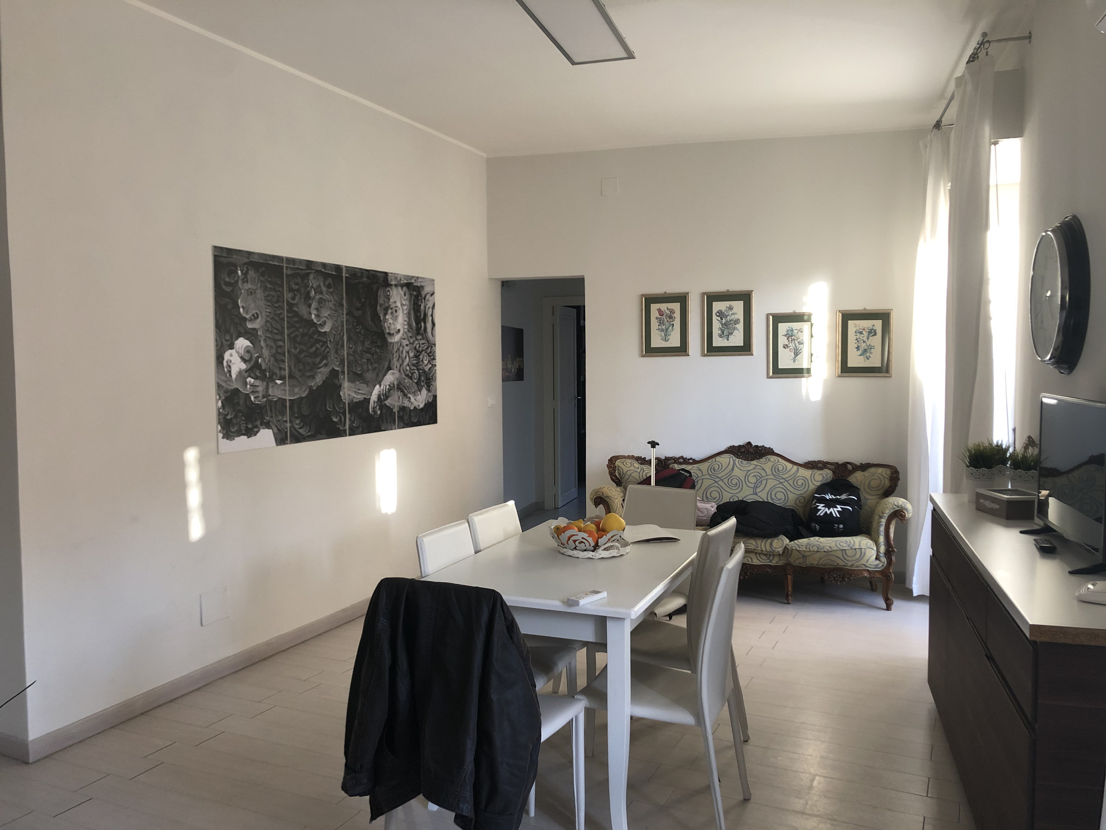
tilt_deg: -3.7
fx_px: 895
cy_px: 415
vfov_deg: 49.7
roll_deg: +1.5
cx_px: 553
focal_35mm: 28
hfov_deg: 63.4
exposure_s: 1/30
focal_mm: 4
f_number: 1.8
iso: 40
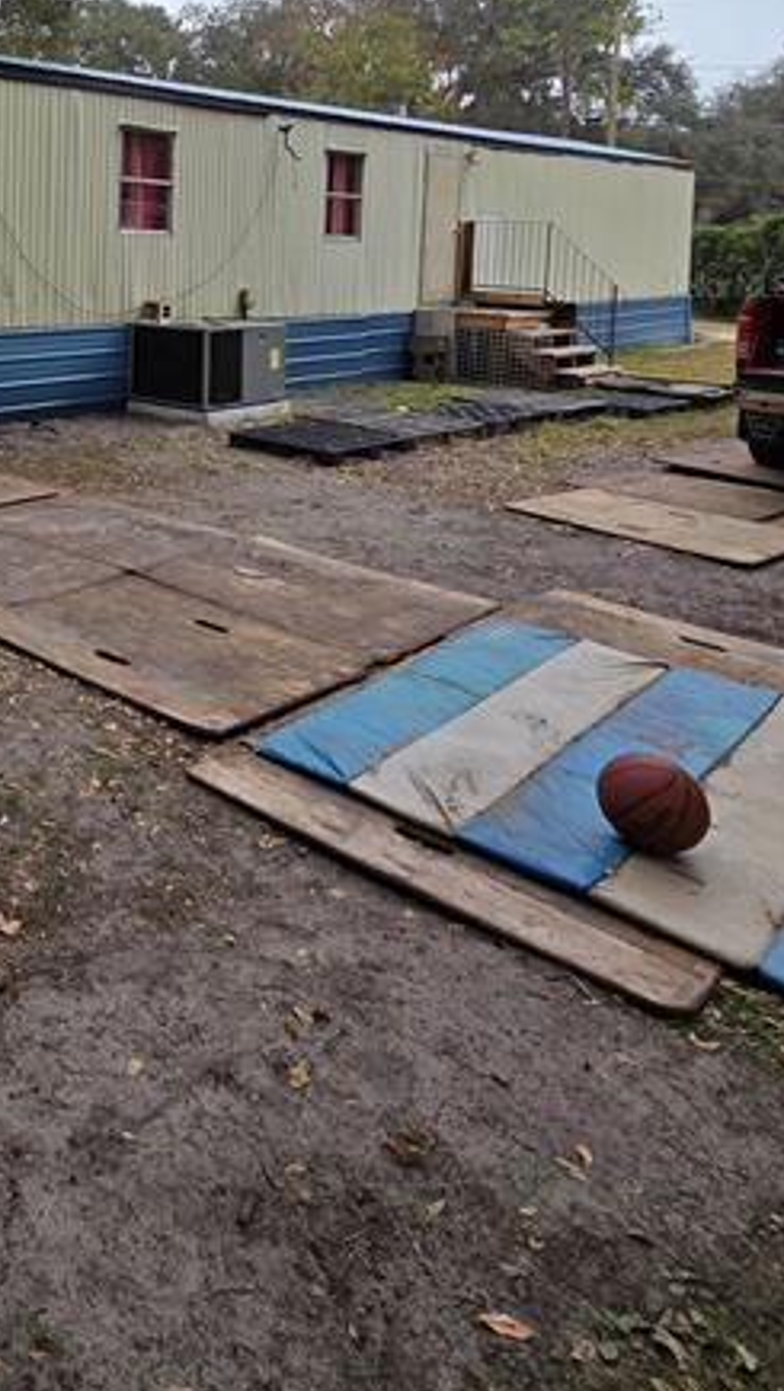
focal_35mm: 25
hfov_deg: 36.9
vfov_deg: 67.3
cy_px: 285
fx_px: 923
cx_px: -125
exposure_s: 1/619
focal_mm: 2.2
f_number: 2.2
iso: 50
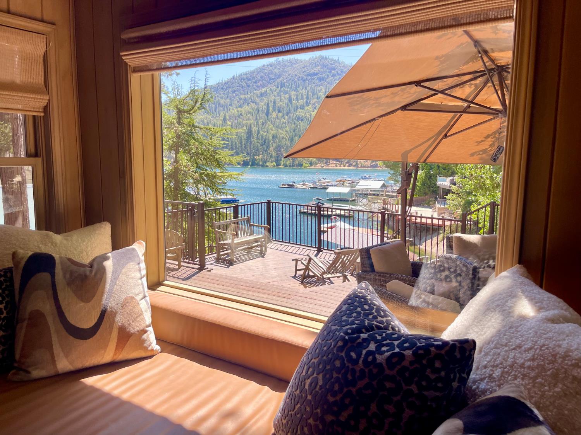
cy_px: 218
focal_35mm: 25
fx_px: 420
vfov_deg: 54.9
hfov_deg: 69.4
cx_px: 290
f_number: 1.6
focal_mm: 5.1
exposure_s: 1/391
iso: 50
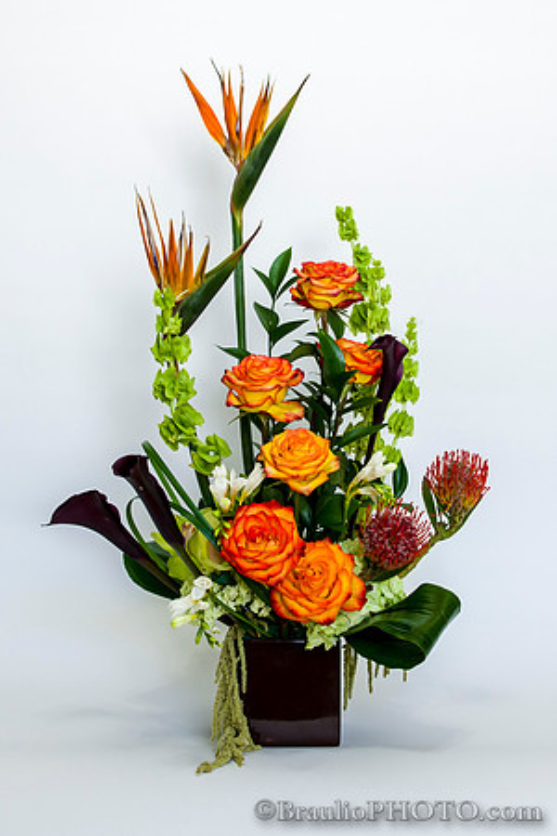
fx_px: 1240
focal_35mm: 53
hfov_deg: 25.3
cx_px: 302
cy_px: 381
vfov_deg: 37.2
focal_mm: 29
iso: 320
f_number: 5
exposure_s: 1/60
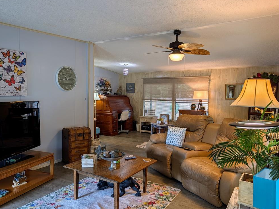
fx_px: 201
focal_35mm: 25
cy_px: 106
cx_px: 138
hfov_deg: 69.4
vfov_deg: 54.8
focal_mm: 6.9
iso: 19
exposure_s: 1/130
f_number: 1.68
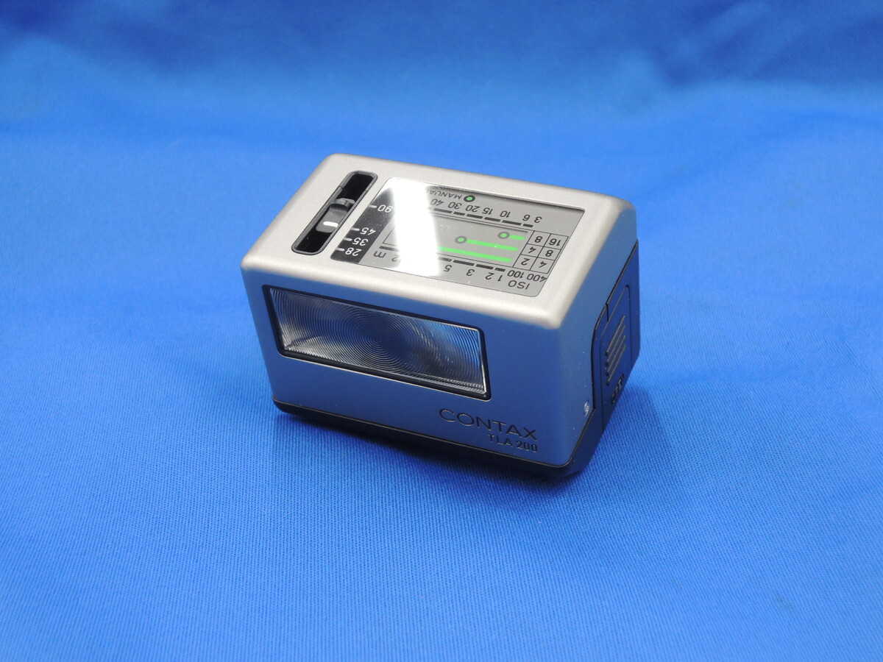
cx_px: 442
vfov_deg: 26.6
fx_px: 1403
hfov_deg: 34.9
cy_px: 331
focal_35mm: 55
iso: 400
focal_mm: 9.9
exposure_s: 1/60
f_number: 4
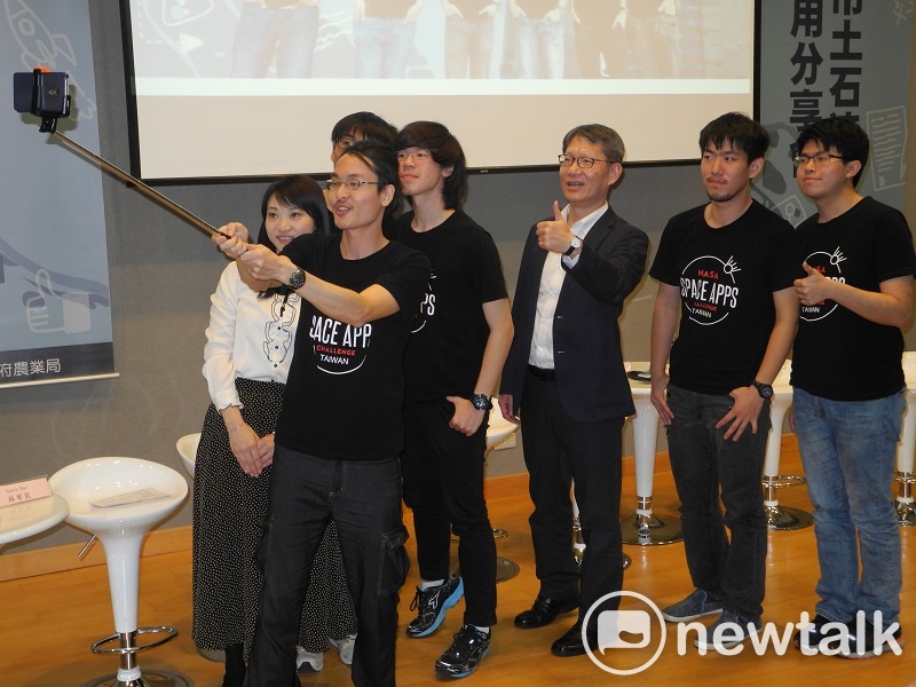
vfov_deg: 29.1
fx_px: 1323
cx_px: 458
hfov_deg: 38.2
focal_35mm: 50
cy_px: 344
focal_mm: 10.7
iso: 320
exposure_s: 1/30
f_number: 3.5
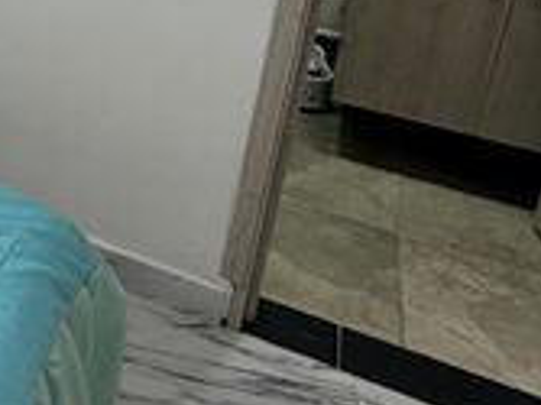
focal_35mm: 56
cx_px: -296
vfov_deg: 23.6
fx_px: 875
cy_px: -91
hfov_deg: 25.0
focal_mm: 2.22
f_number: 2.2
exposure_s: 1/99
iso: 80
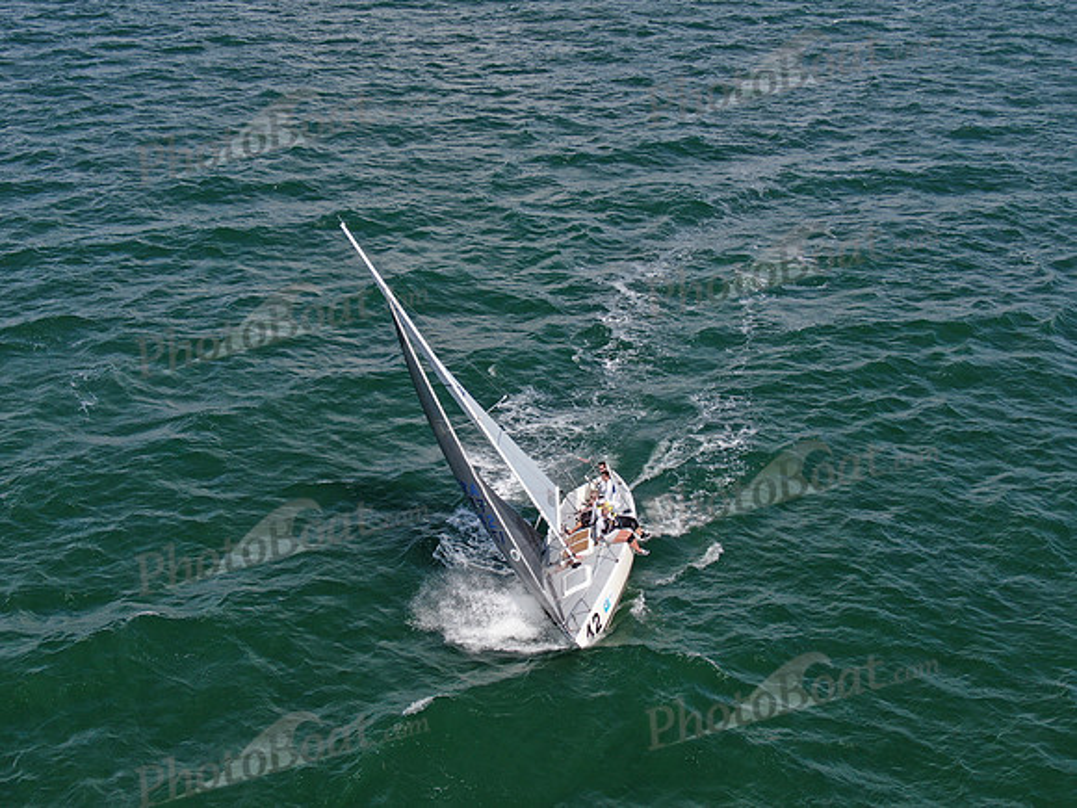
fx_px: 1493
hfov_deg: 39.7
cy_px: 404
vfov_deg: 30.3
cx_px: 538
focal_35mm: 48
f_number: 3.8
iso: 100
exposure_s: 1/800
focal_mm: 8.6
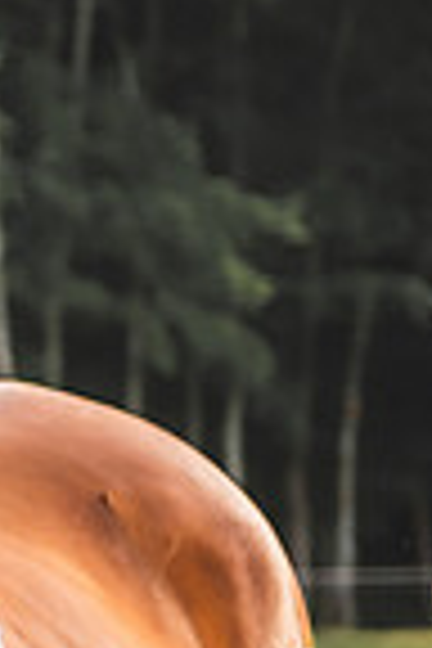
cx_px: -824
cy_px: 569
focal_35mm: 209
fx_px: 3762
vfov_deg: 9.8
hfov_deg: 6.1
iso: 125
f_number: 2.8
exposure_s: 1/250
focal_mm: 52
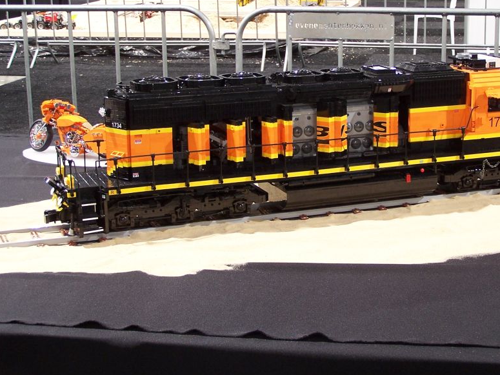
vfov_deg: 18.9
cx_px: 327
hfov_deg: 24.9
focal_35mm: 78
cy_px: 145
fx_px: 1126
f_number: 3.1
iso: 80
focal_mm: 9.8
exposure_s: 1/3
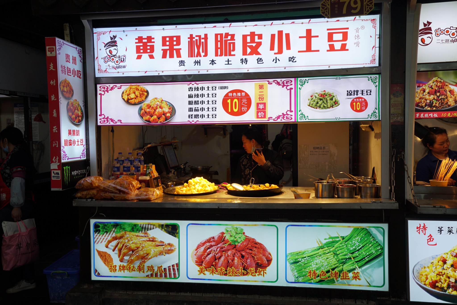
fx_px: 445
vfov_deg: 37.9
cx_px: 228
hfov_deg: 54.4
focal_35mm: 35
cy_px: 152
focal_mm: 35
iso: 100
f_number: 4.5
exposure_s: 1/80
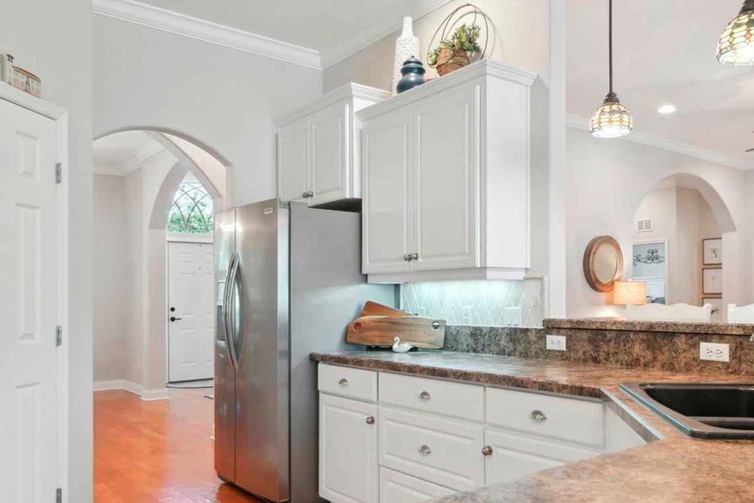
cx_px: 424
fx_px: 649
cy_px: 302
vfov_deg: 42.1
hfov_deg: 60.1
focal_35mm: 31
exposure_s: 1/15
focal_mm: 22
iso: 400
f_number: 11
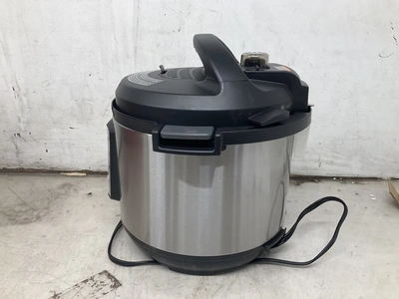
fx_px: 334
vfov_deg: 48.2
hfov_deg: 61.7
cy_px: 150
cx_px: 200
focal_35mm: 29
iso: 50
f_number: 1.8
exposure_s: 1/120
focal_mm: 3
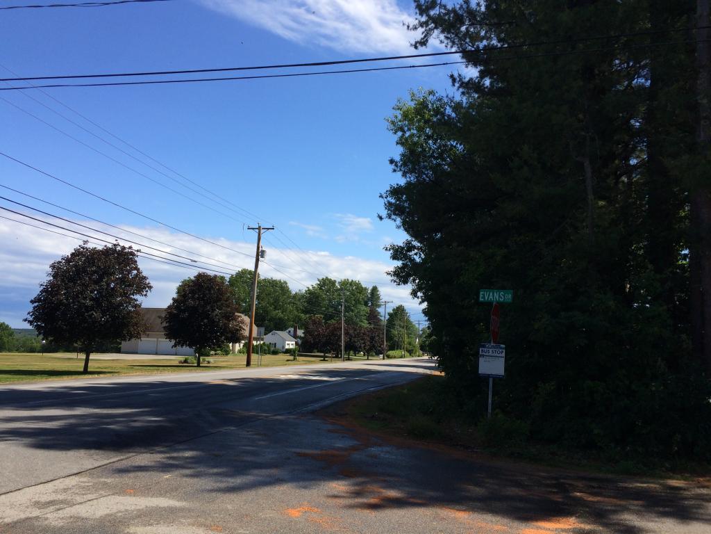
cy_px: 267
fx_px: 596
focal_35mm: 29
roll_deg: -1.4
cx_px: 356
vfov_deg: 48.2
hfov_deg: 61.7
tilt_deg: +5.1
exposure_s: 1/1786
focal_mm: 4.15
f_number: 2.2
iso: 32
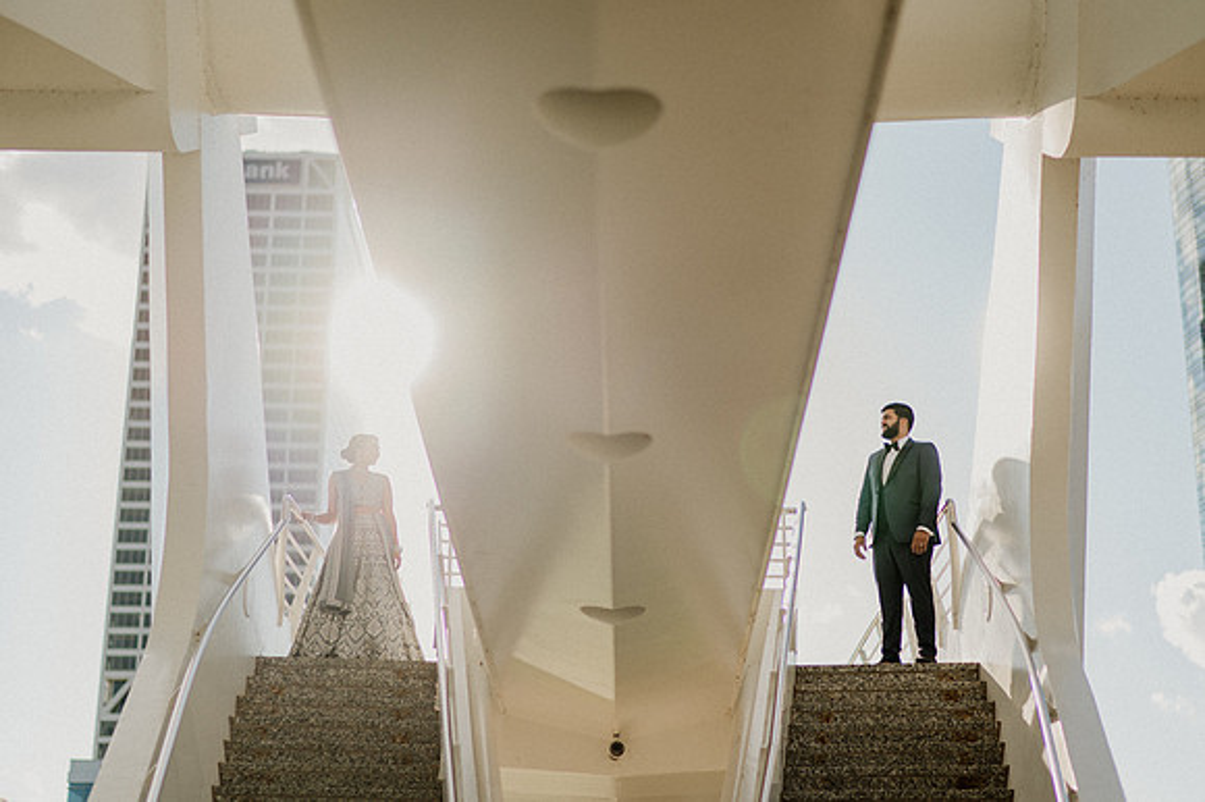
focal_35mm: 60
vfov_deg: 22.5
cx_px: 616
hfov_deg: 33.2
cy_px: 417
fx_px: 2019
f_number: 1.4
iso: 100
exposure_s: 1/4000
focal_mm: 58
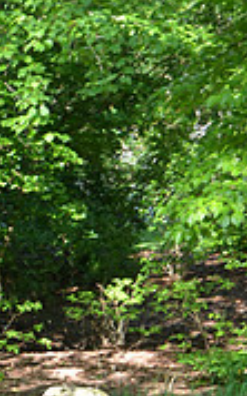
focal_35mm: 139
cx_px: -154
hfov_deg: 9.1
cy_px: 534
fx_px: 1500
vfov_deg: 14.3
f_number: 4.5
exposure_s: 1/80
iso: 160
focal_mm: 28
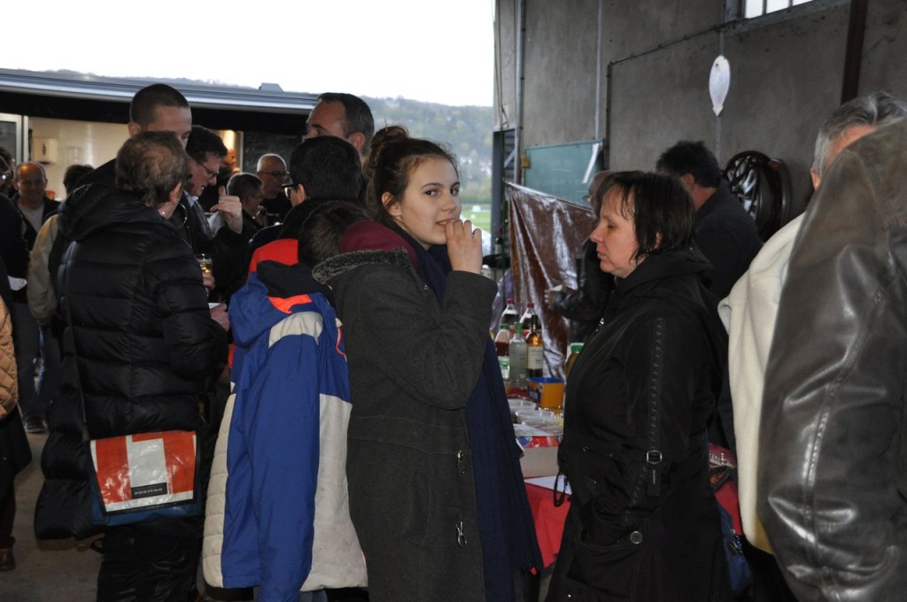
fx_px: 1283
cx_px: 454
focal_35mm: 51
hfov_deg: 38.9
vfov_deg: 26.4
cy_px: 301
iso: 800
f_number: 4.5
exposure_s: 1/60
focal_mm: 34
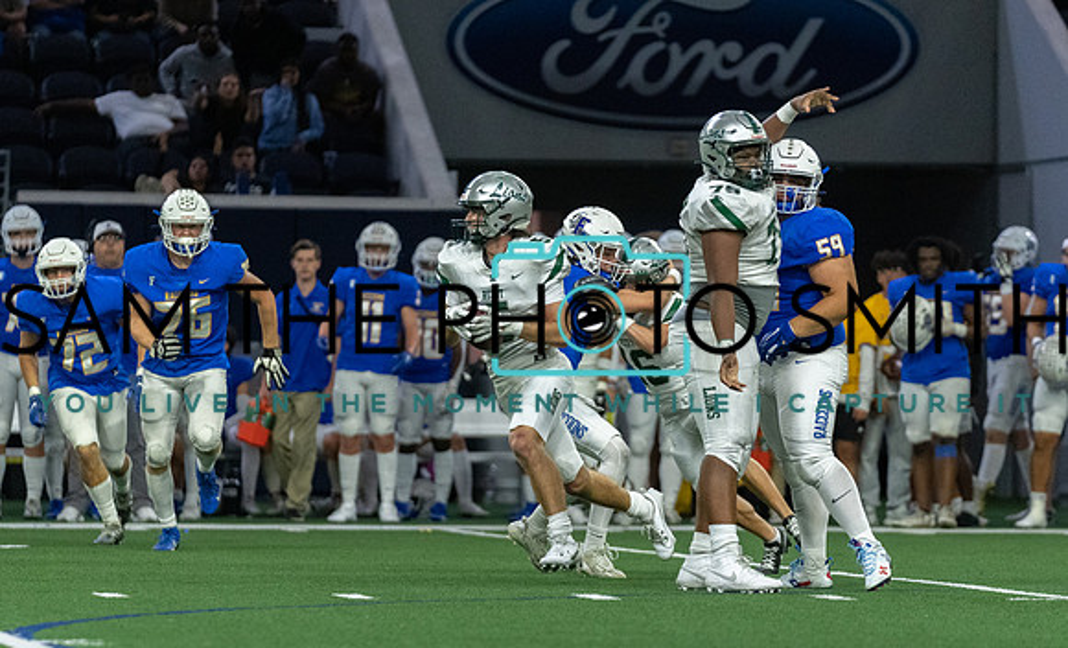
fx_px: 8834
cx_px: 565
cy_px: 420
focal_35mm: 306
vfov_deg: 4.2
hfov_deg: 6.9
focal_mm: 200
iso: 4000
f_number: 2.8
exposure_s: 1/1250
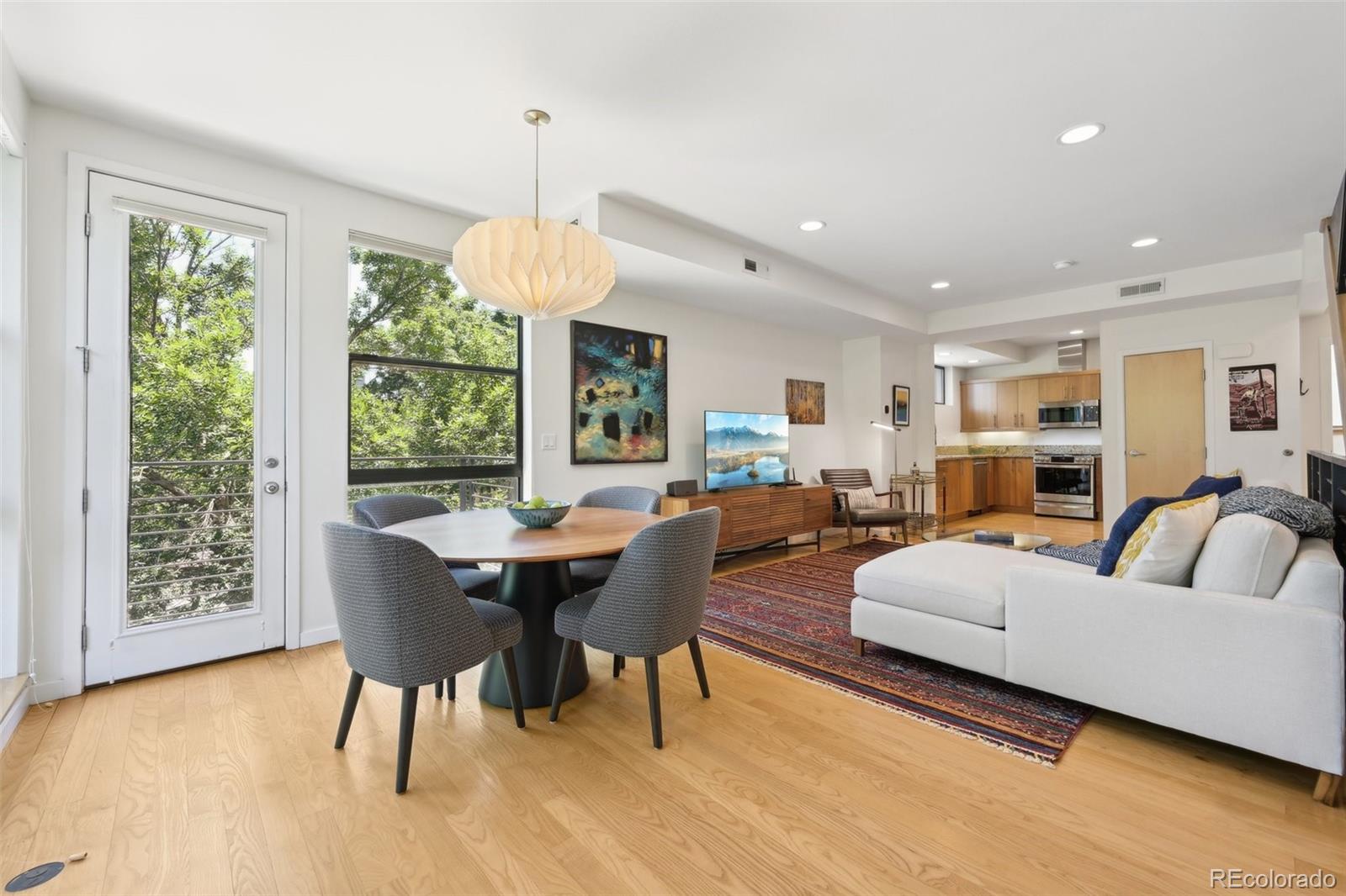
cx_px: 673
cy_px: 448
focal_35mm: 14
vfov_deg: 81.2
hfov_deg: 104.3
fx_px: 523
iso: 400
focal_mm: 14
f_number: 8
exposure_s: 1/8
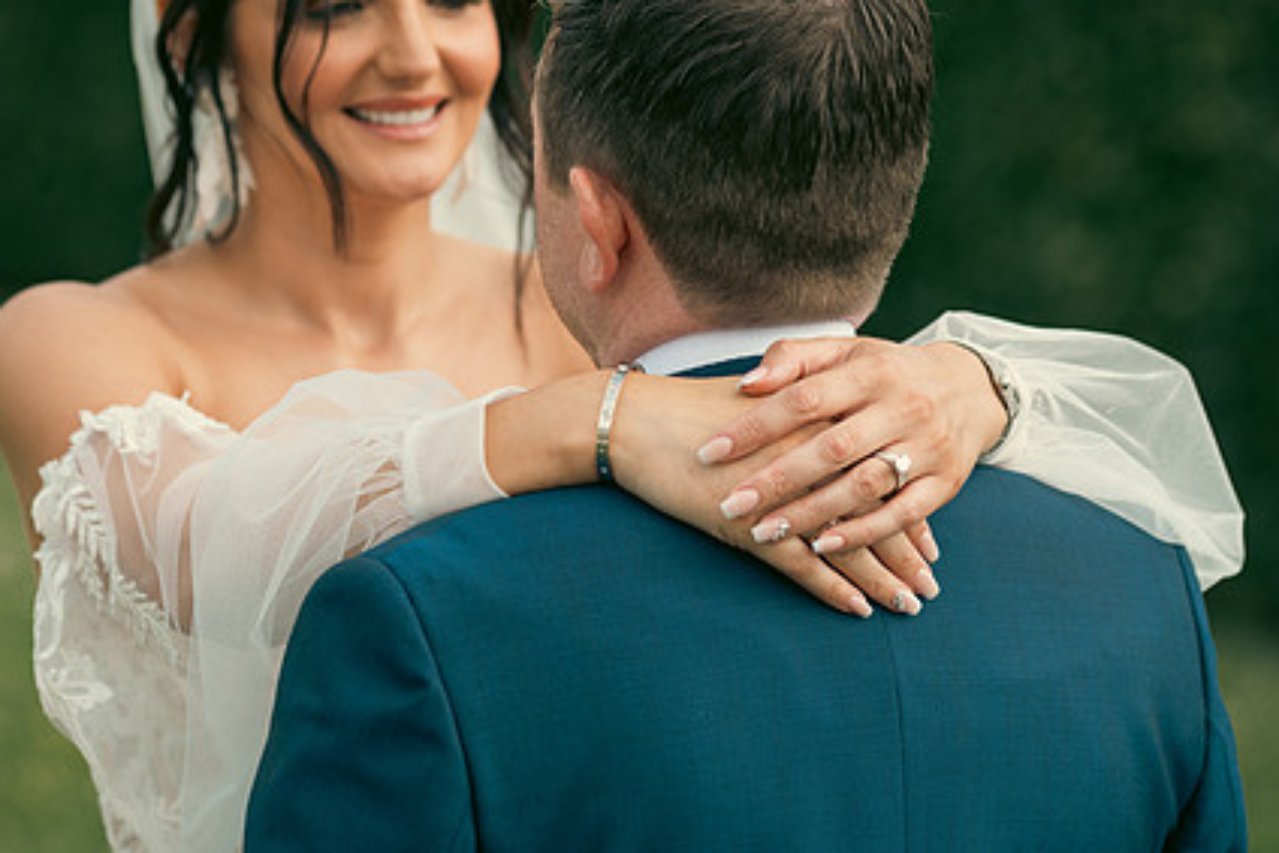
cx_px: 621
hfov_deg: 12.5
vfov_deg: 8.4
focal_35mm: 164
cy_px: 291
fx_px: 5828
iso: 100
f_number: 3.5
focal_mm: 120
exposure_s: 1/320
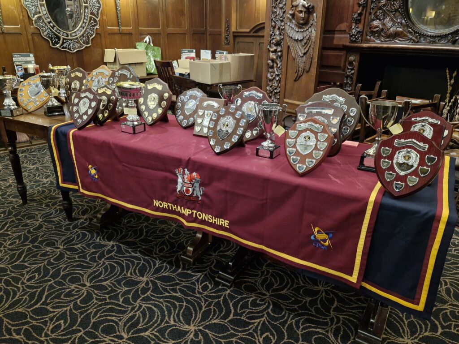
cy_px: 172
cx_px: 230
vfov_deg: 58.9
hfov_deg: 73.9
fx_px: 305
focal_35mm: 23
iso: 1000
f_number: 1.8
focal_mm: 5.54
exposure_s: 1/25
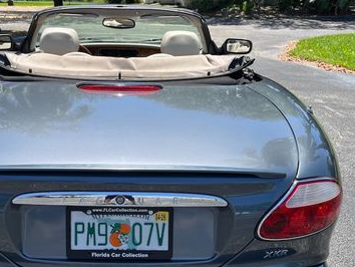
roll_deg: -1.0
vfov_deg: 30.8
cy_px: 158
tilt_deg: -19.9
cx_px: 124
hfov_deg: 40.0
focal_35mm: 47
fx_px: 482
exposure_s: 1/2123
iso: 50
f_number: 1.5
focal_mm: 5.7
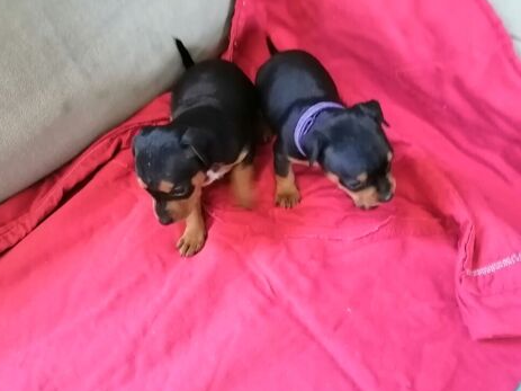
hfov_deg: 63.4
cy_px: 194
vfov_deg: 49.7
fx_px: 421
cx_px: 252
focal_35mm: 28
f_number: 1.8
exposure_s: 1/20
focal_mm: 3.62
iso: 640
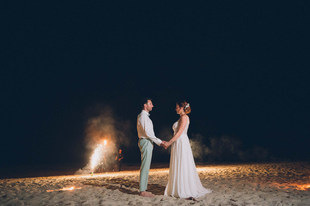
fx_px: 207
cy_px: 103
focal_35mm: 24
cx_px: 155
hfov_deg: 73.7
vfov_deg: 53.1
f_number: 1.8
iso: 3200
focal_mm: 24
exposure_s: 1/160
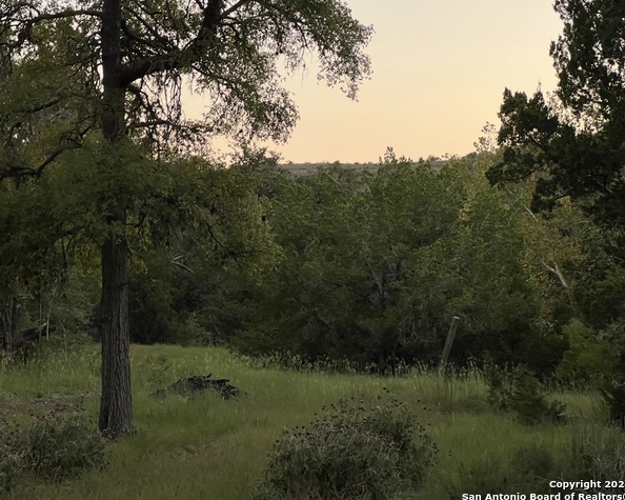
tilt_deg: +1.5
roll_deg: +1.8
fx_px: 1498
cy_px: 251
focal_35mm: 81
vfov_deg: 18.9
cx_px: 297
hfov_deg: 23.6
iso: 160
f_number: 2.8
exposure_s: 1/99
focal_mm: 9
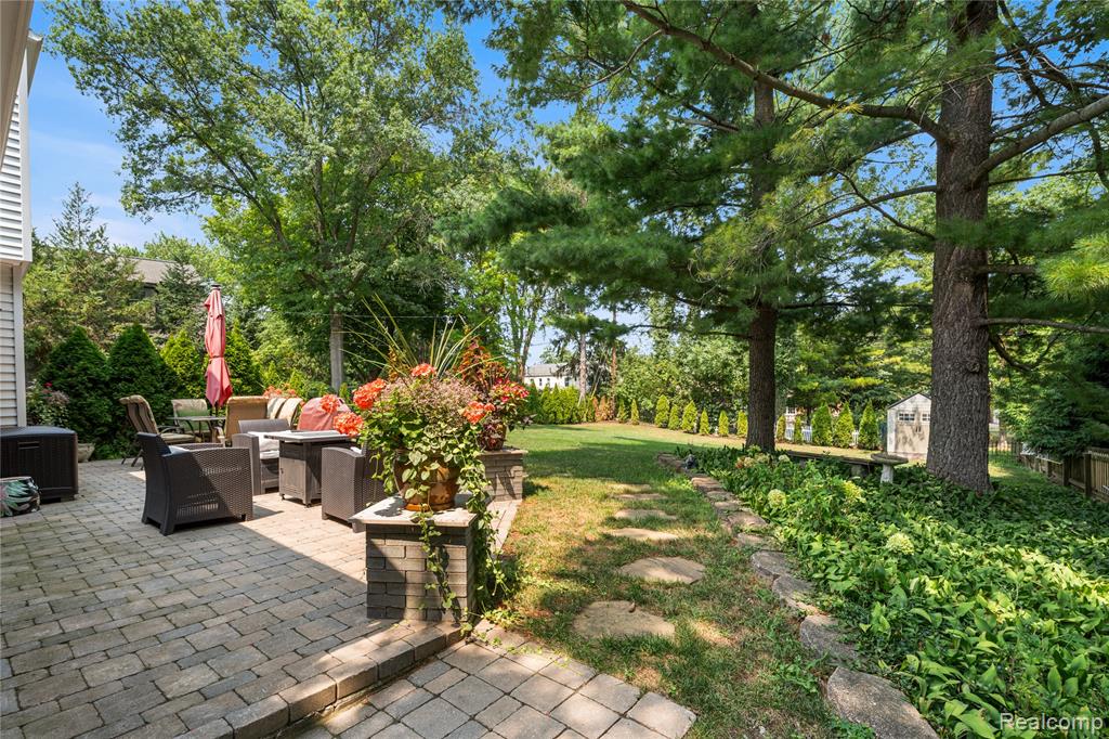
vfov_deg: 73.7
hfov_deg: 96.8
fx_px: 493
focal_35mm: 16
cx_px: 554
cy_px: 370
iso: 100
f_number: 9
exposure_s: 1/40
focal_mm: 16
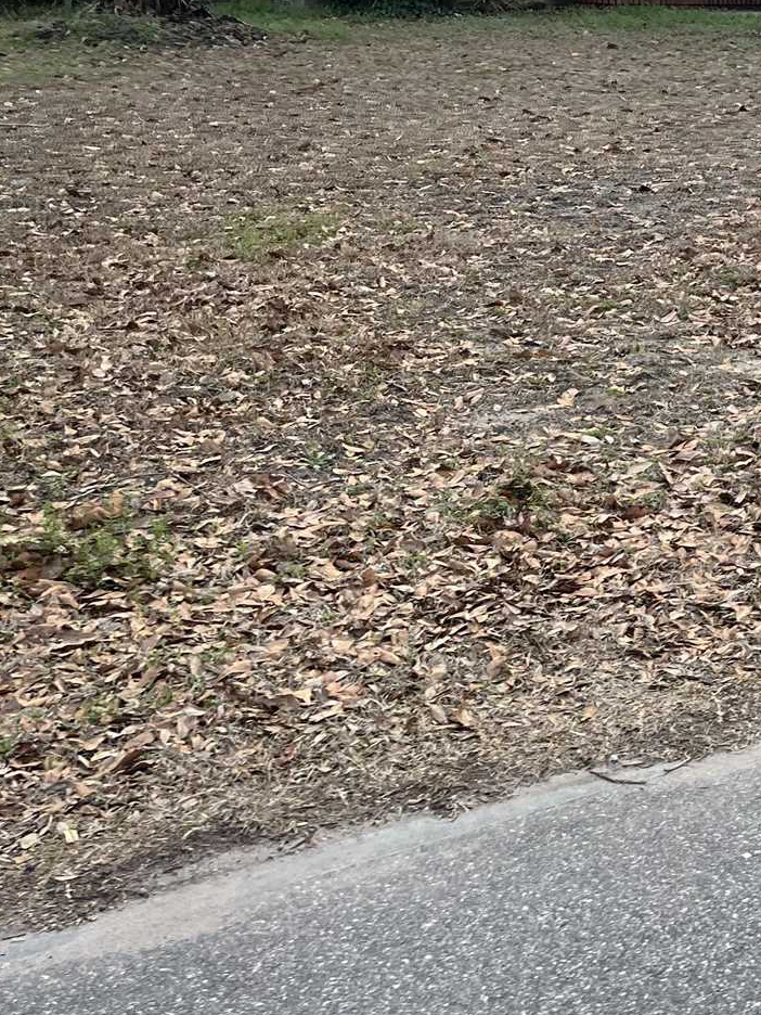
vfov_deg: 28.6
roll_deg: -0.4
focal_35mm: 64
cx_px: 929
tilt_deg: -1.8
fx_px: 1876
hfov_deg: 21.2
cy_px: 23
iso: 50
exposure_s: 1/245
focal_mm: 5.1
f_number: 1.6
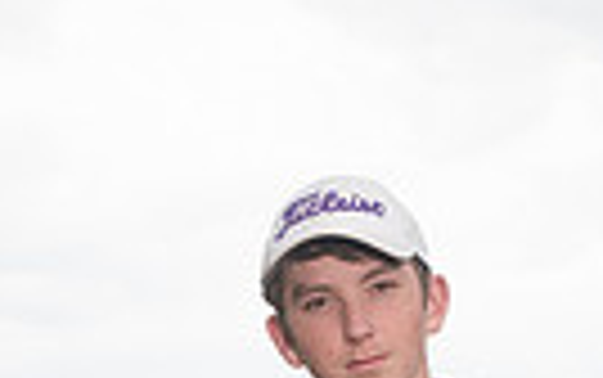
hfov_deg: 13.3
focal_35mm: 157
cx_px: 410
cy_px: 968
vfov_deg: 7.7
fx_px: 2582
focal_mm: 46
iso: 160
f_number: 6.3
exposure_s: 1/400
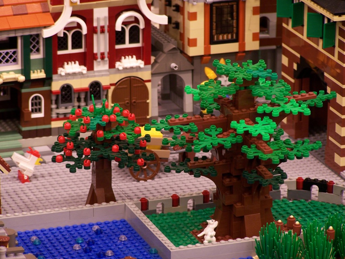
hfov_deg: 9.1
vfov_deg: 6.8
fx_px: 2173
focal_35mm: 218
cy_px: 130
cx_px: 172
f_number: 3.2
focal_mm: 36.2
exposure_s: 1/2
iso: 80
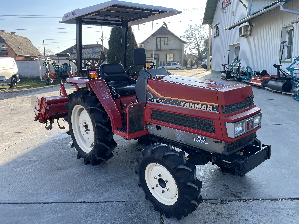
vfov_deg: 51.3
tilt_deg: -10.4
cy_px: 108
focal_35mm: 27
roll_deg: +2.7
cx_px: 153
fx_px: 233
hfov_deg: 65.3
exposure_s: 1/779
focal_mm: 4.2
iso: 32
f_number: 1.6
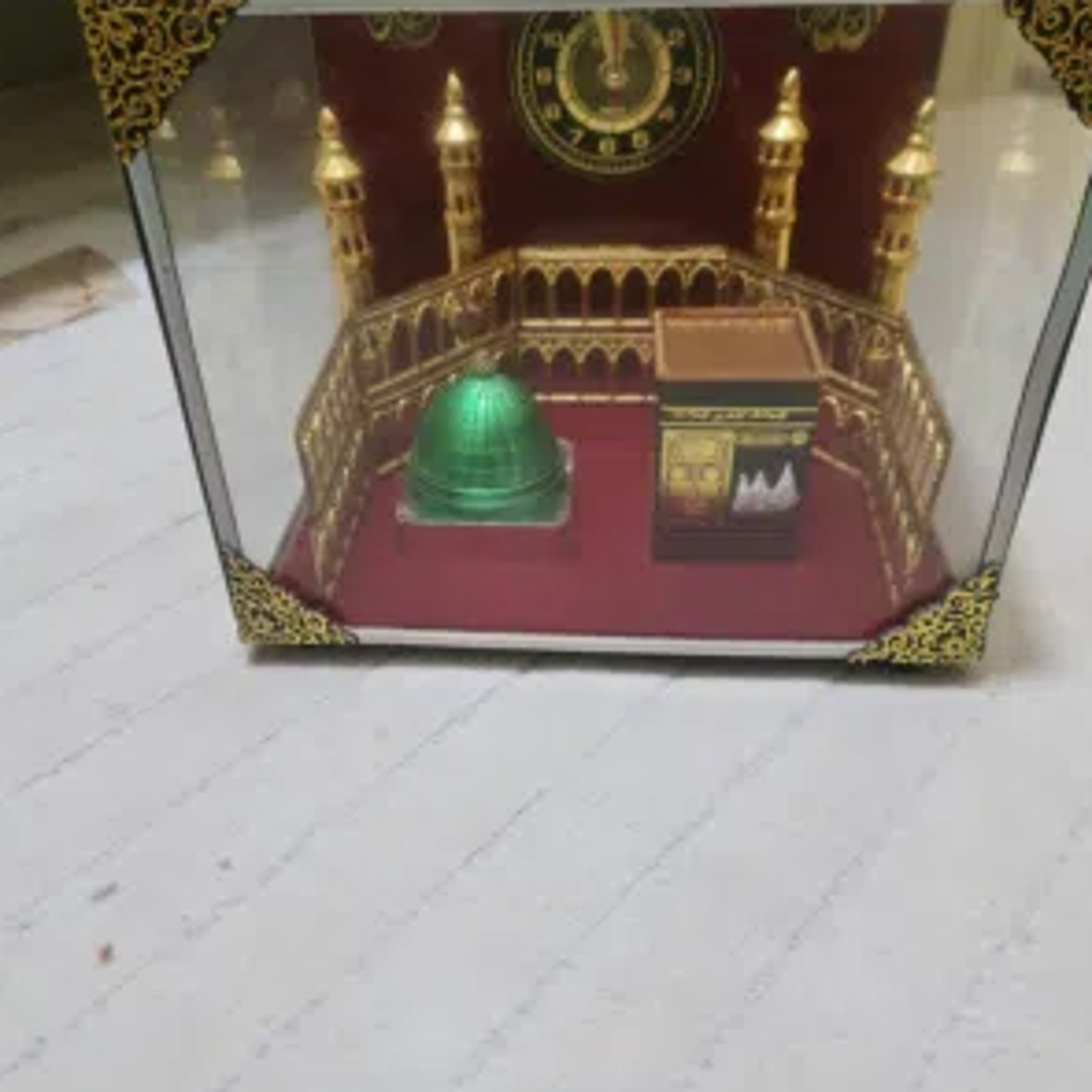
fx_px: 1071
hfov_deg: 54.0
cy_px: 614
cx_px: 544
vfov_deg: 53.9
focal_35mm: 30
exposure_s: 1/50
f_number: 1.8
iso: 500
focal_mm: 7
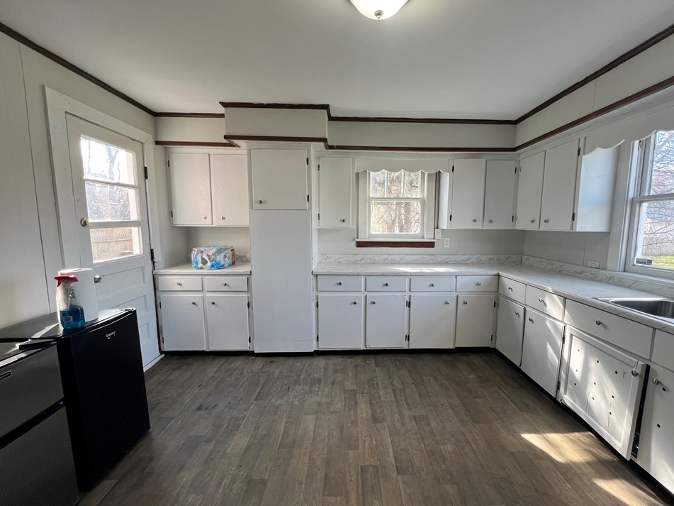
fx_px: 273
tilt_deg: -7.8
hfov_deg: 102.0
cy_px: 255
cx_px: 355
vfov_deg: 85.7
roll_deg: +0.1
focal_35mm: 14
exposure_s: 1/120
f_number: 1.8
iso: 64
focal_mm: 1.57
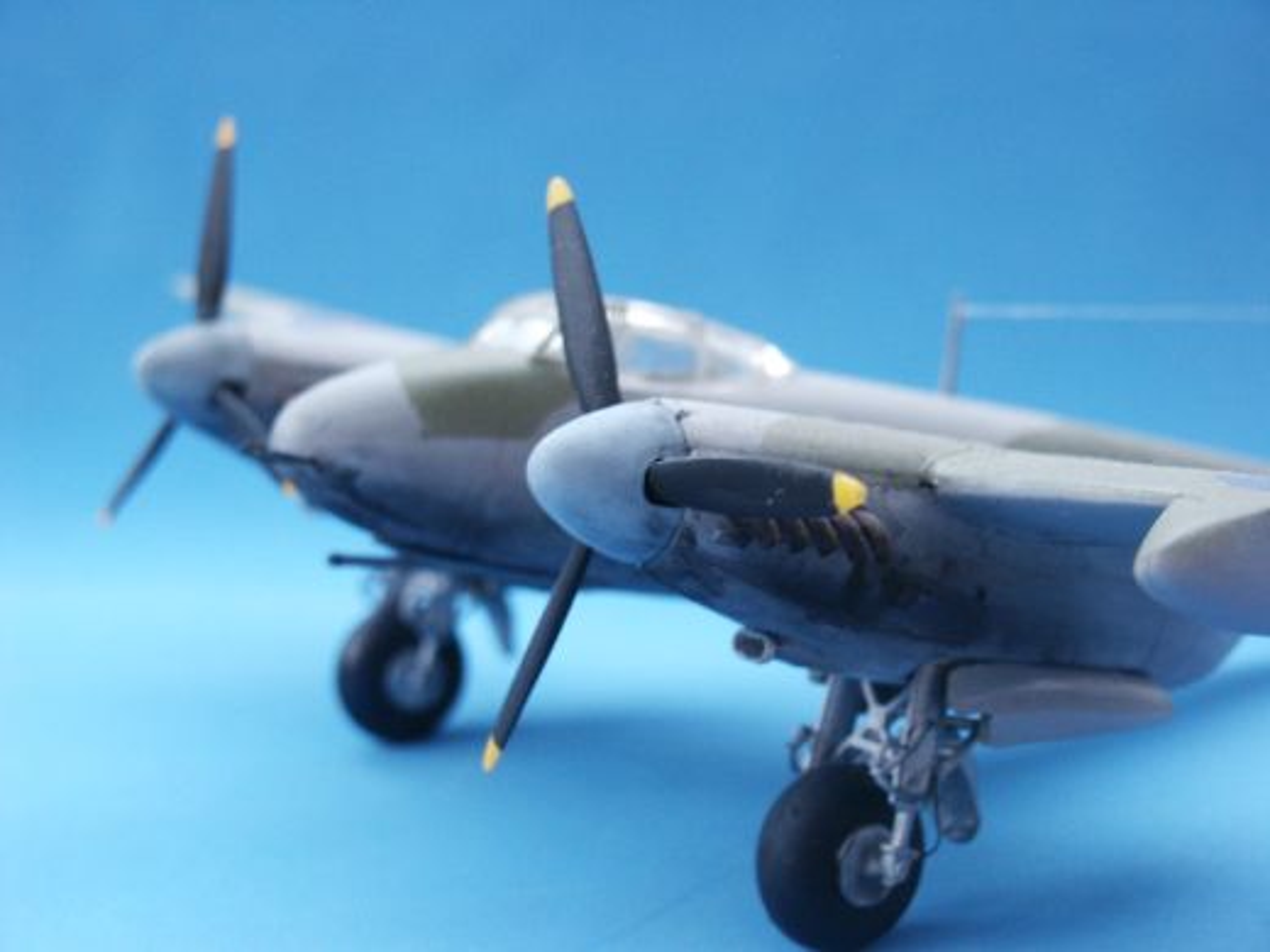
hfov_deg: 25.0
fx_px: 2862
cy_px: 476
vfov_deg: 18.9
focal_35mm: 78
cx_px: 635
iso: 200
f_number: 3.6
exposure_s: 1/15
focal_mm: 15.54
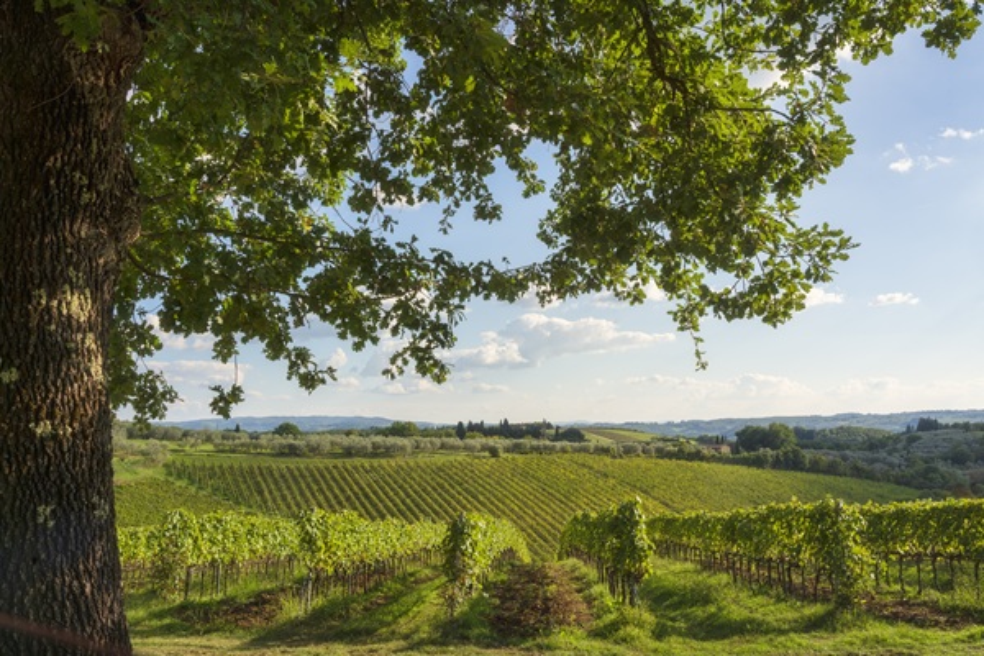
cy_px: 328
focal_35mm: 30
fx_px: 820
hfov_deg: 61.9
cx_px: 492
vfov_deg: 43.6
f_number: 14
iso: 100
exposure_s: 1/80
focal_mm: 30
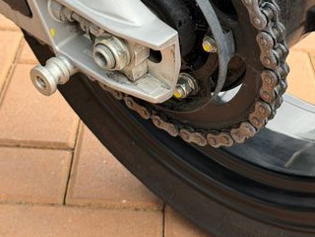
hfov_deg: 20.4
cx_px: 183
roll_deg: +0.1
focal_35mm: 96
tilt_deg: -22.5
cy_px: 29
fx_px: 874
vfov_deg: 15.2
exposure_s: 1/223
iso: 64
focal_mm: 6.76
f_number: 1.78
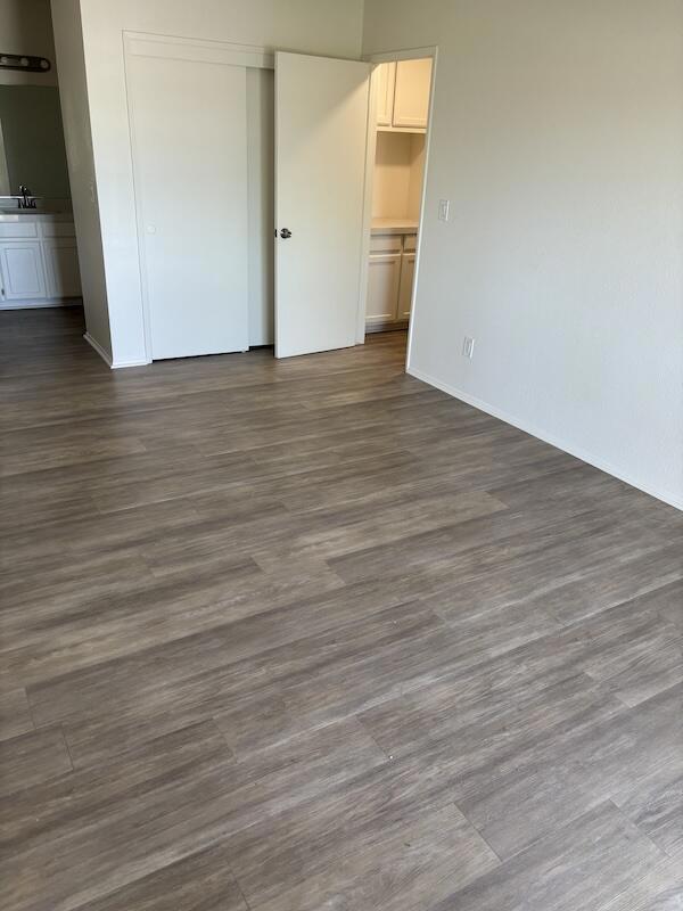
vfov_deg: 67.3
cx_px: 342
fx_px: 684
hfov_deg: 53.1
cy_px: 456
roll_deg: -3.7
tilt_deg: -23.5
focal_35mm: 26
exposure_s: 1/120
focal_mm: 5.96
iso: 125
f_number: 1.6
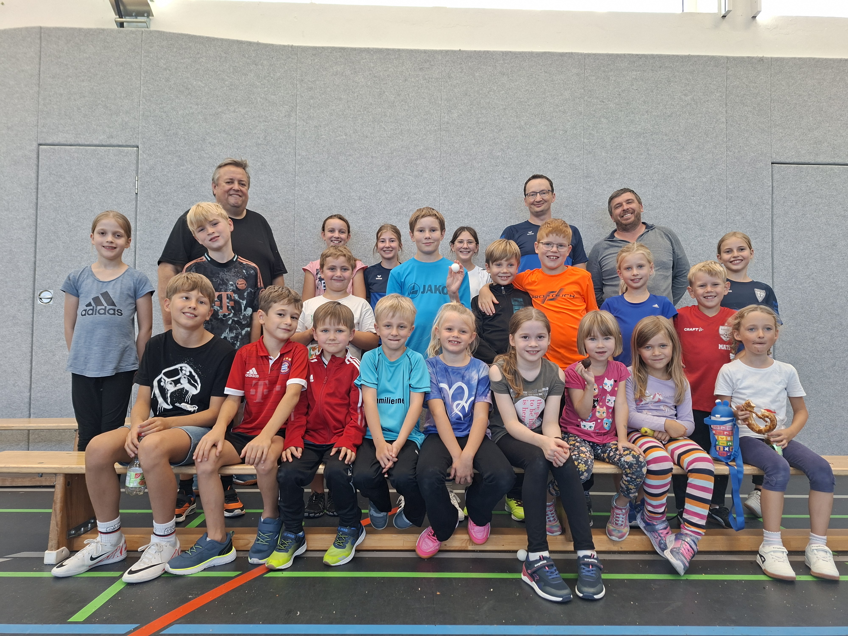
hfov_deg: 73.9
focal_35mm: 23
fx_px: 563
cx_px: 424
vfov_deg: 58.9
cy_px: 318
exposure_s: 1/100
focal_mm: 5.54
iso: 50
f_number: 1.8
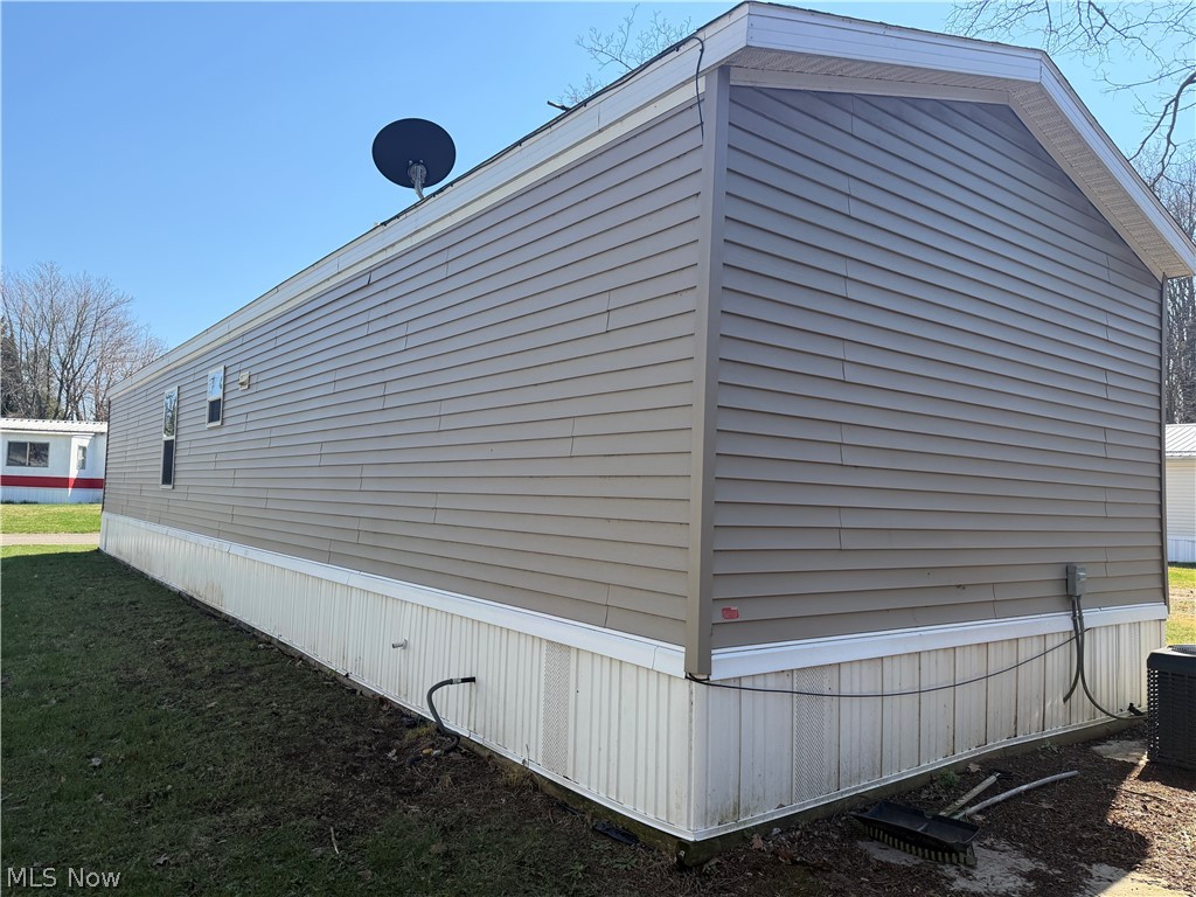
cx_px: 598
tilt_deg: +4.5
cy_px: 448
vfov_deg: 56.8
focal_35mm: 24
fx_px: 829
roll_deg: -1.9
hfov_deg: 71.6
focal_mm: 6.76
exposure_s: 1/2703
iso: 100
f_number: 1.78
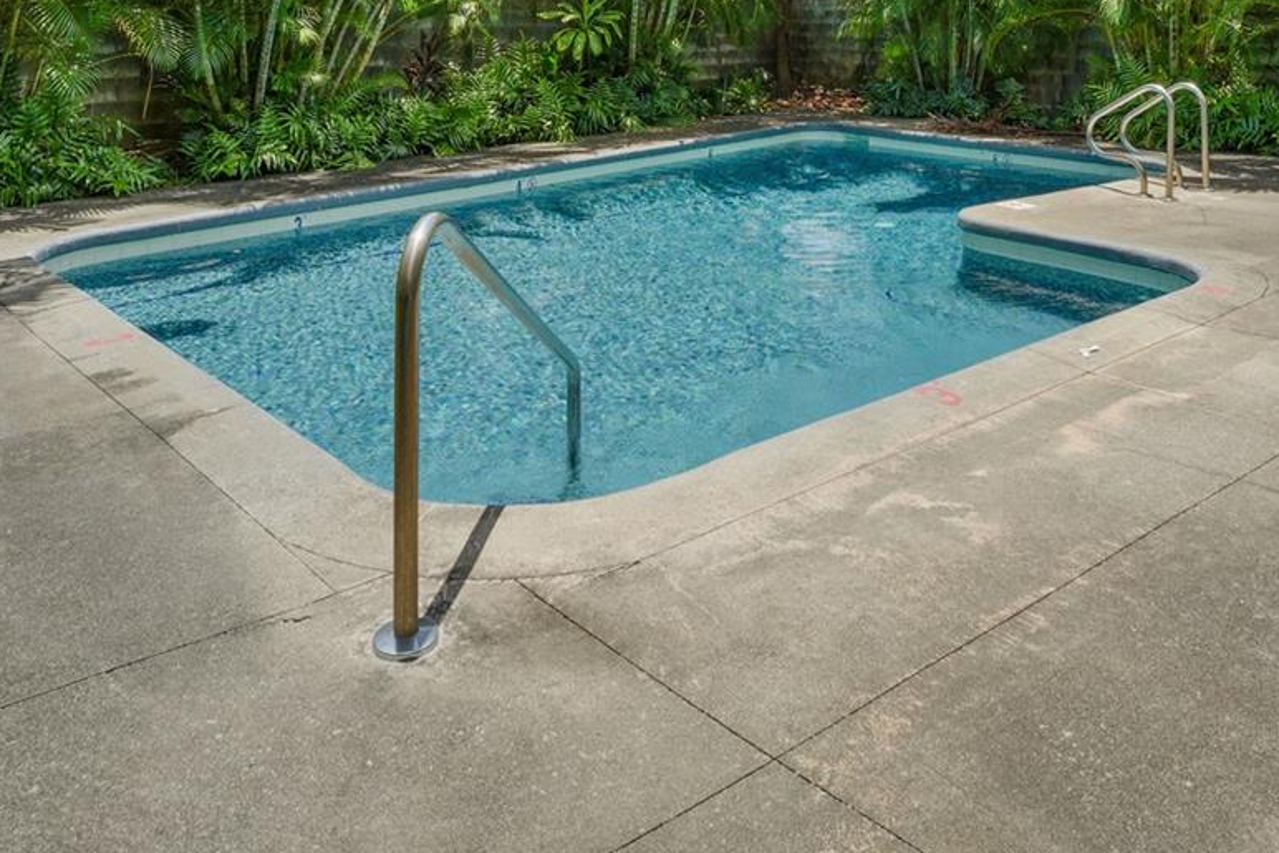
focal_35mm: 30
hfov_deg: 60.8
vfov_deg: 38.8
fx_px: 1075
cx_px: 790
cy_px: 17
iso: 100
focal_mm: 14.6
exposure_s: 1/200
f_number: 7.1
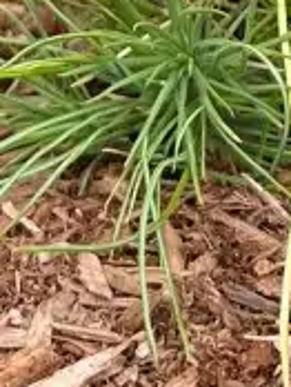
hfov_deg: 9.2
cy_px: -140
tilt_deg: -23.9
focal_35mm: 161
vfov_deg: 11.9
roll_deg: -1.7
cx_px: 260
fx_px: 1800
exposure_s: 1/256
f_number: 1.6
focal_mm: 5.1
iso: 40
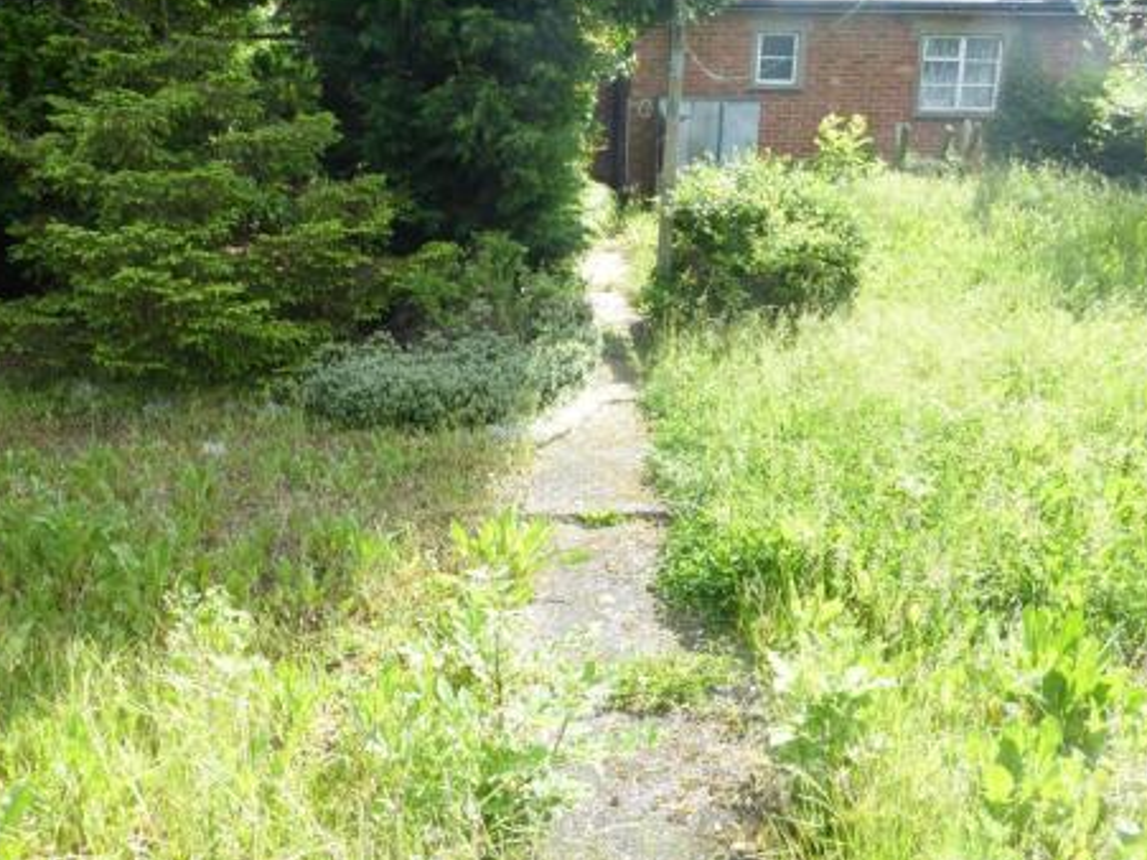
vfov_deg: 45.4
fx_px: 1027
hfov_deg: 58.4
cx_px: 584
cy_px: 434
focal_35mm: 31
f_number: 6.3
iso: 100
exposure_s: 1/60
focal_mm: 4.3
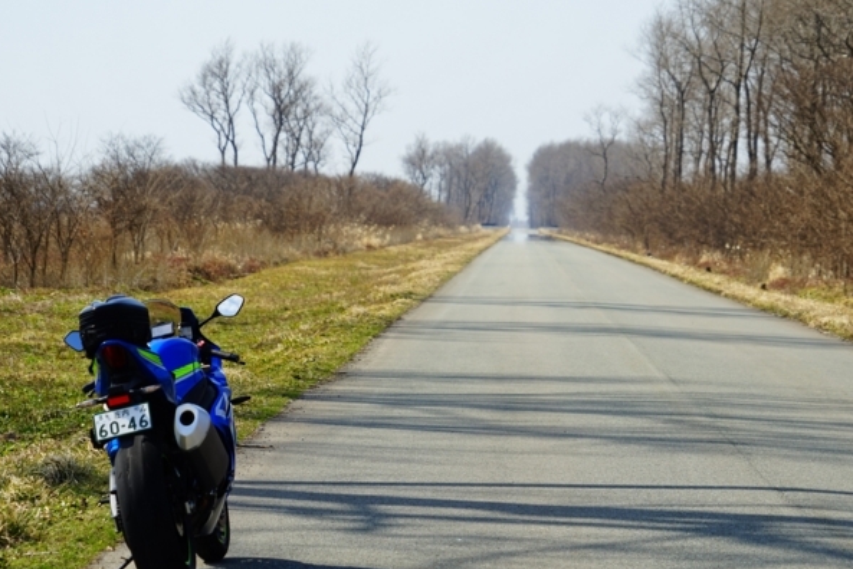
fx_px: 3840
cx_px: 519
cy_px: 312
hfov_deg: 12.7
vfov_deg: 8.5
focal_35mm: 162
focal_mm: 120
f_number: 6.7
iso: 100
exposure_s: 1/250
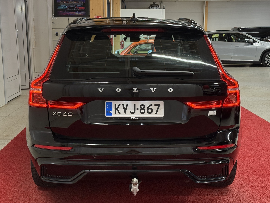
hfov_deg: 39.7
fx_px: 374
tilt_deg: -9.7
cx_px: 135
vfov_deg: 30.3
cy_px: 102
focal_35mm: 48
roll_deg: -0.2
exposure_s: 1/80
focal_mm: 6.76
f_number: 1.78
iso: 100
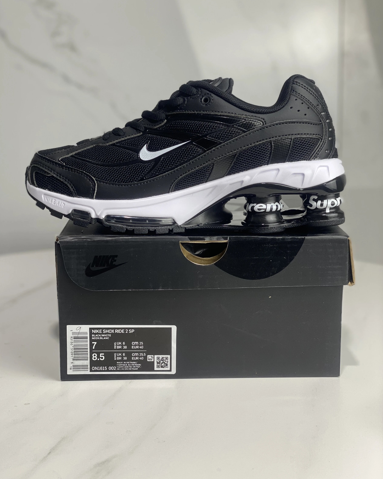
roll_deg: +0.5
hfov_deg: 27.6
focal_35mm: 55
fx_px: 779
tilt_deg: -11.4
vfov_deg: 34.1
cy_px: 231
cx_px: 189
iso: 64
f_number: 2
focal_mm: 6
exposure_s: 1/100
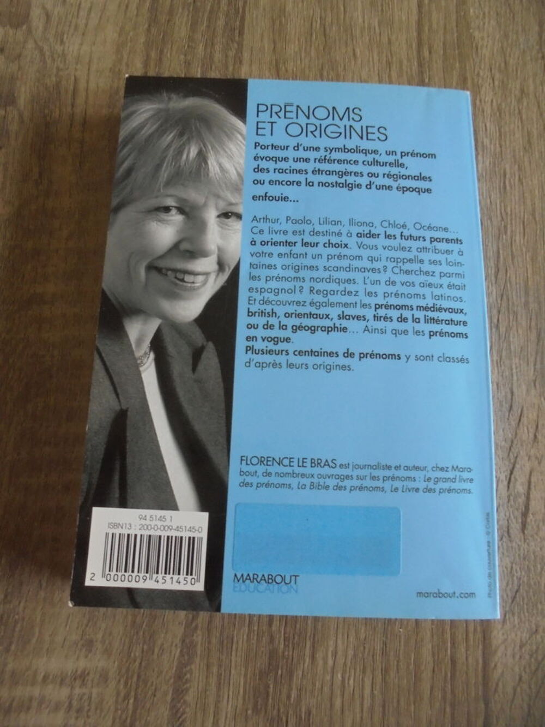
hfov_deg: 53.1
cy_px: 364
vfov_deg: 67.3
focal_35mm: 26
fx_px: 546
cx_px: 272
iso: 400
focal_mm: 4.6
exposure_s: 1/20
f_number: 3.5
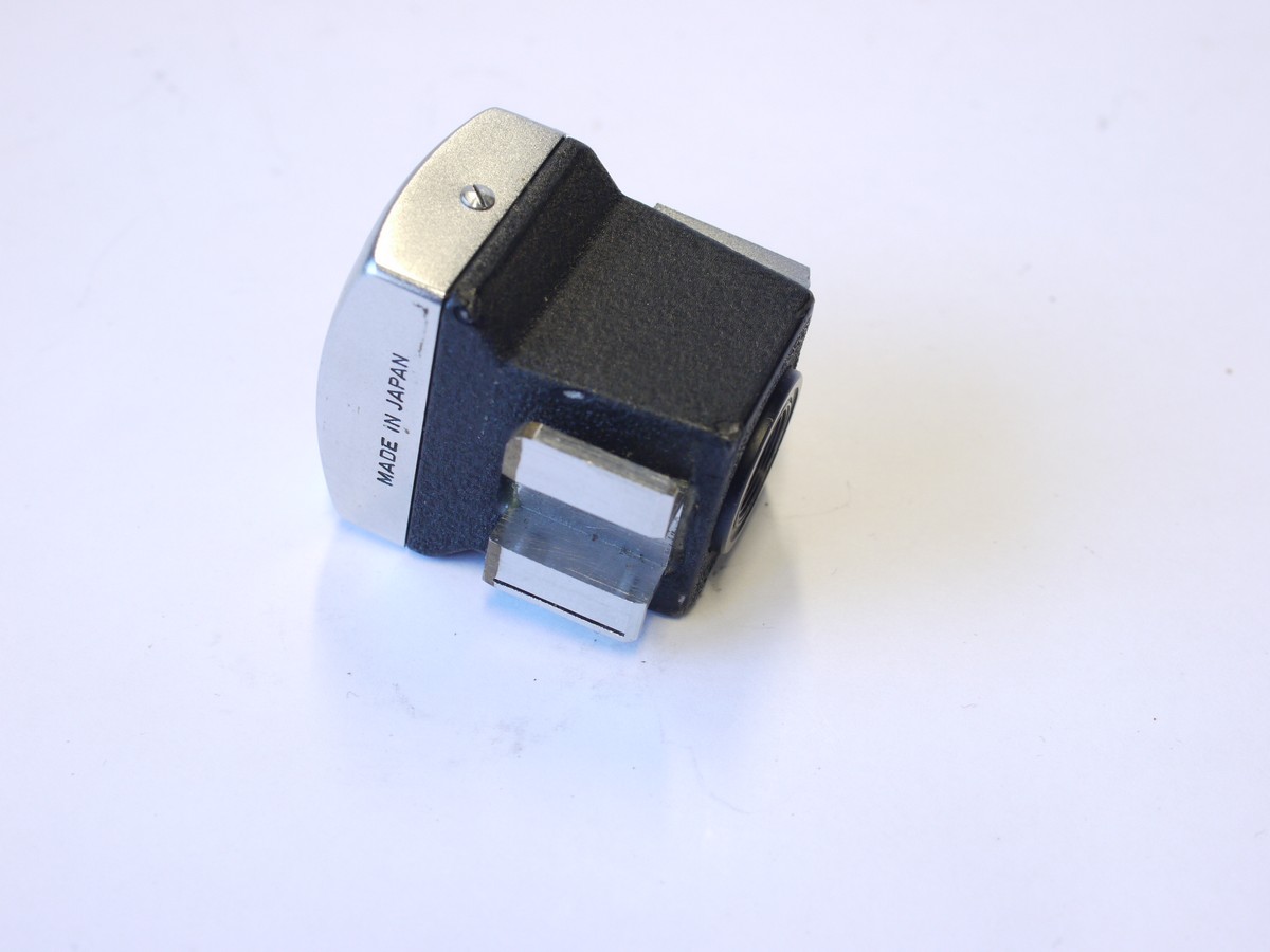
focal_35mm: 60
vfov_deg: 24.4
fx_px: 2201
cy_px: 476
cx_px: 635
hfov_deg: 32.2
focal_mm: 30
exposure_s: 1/25
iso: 400
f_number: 7.1
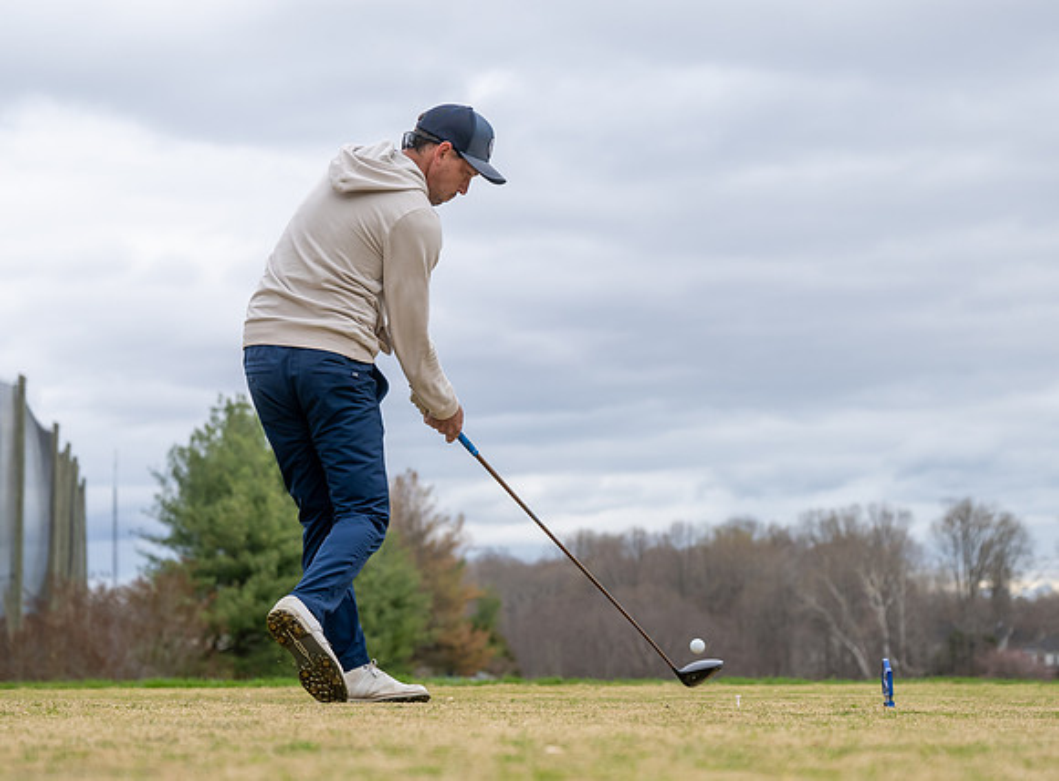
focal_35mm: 87
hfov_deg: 22.5
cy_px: 396
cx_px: 556
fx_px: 2660
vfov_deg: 16.7
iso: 220
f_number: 2.8
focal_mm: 45
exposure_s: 1/3200
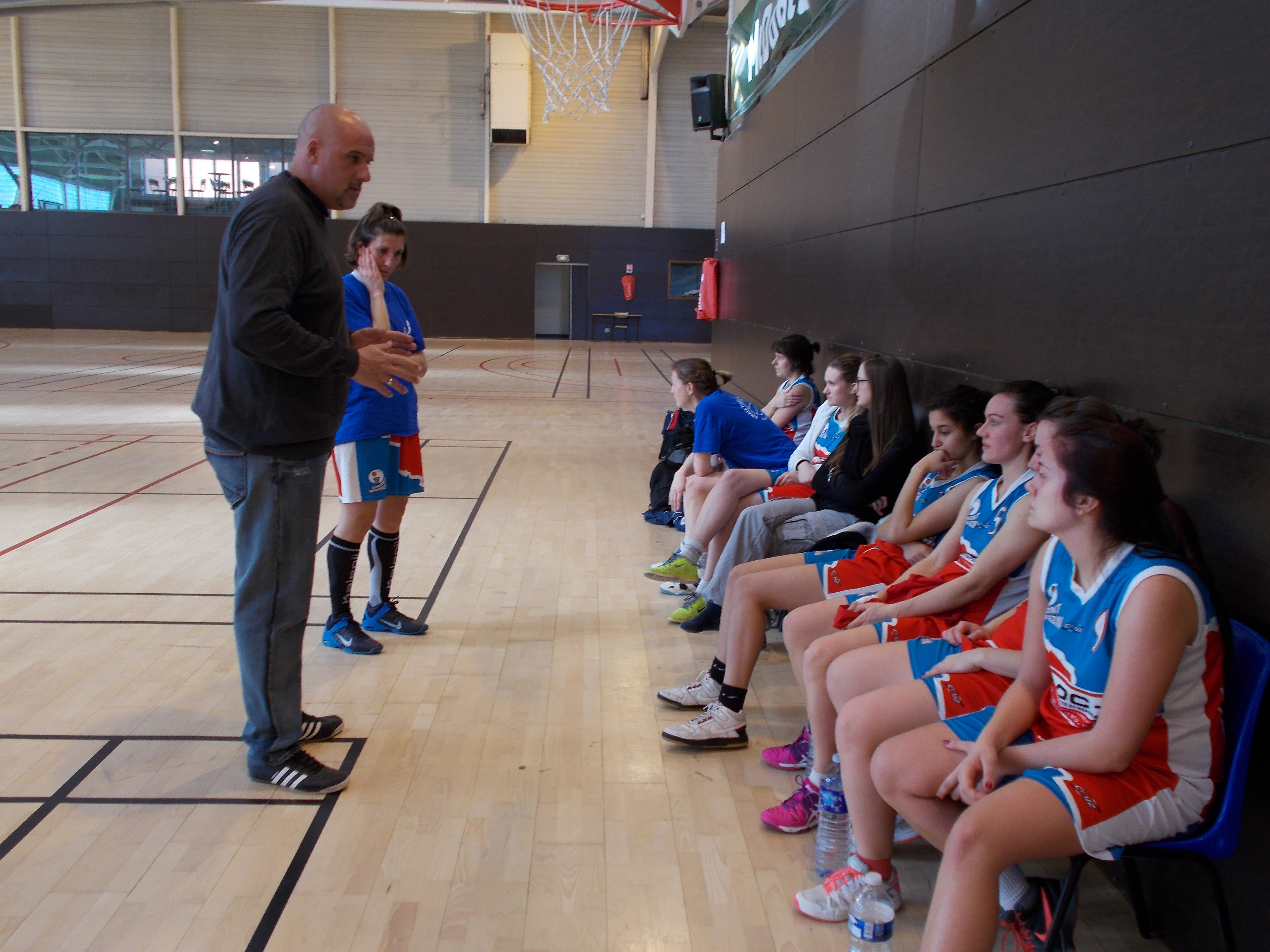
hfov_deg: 54.0
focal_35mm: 34
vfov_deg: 41.8
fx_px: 1247
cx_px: 635
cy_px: 476
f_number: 3.6
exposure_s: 1/30
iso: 80
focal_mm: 6
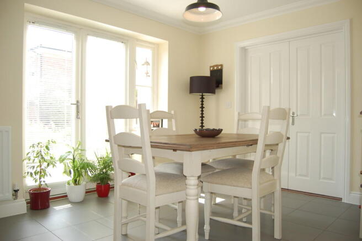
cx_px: 181
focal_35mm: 27
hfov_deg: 67.4
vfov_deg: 47.8
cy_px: 120
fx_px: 271
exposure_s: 1/125
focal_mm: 18
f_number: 3.5
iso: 200
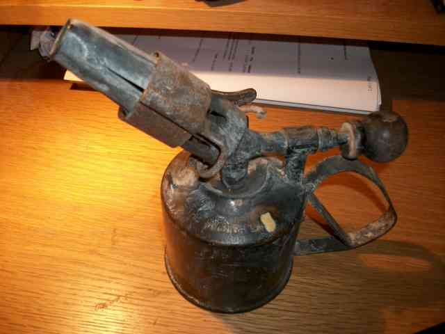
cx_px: 222
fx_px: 399
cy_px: 167
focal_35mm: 31
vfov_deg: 45.4
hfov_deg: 58.4
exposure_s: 1/40
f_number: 2.9
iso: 150
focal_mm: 5.7
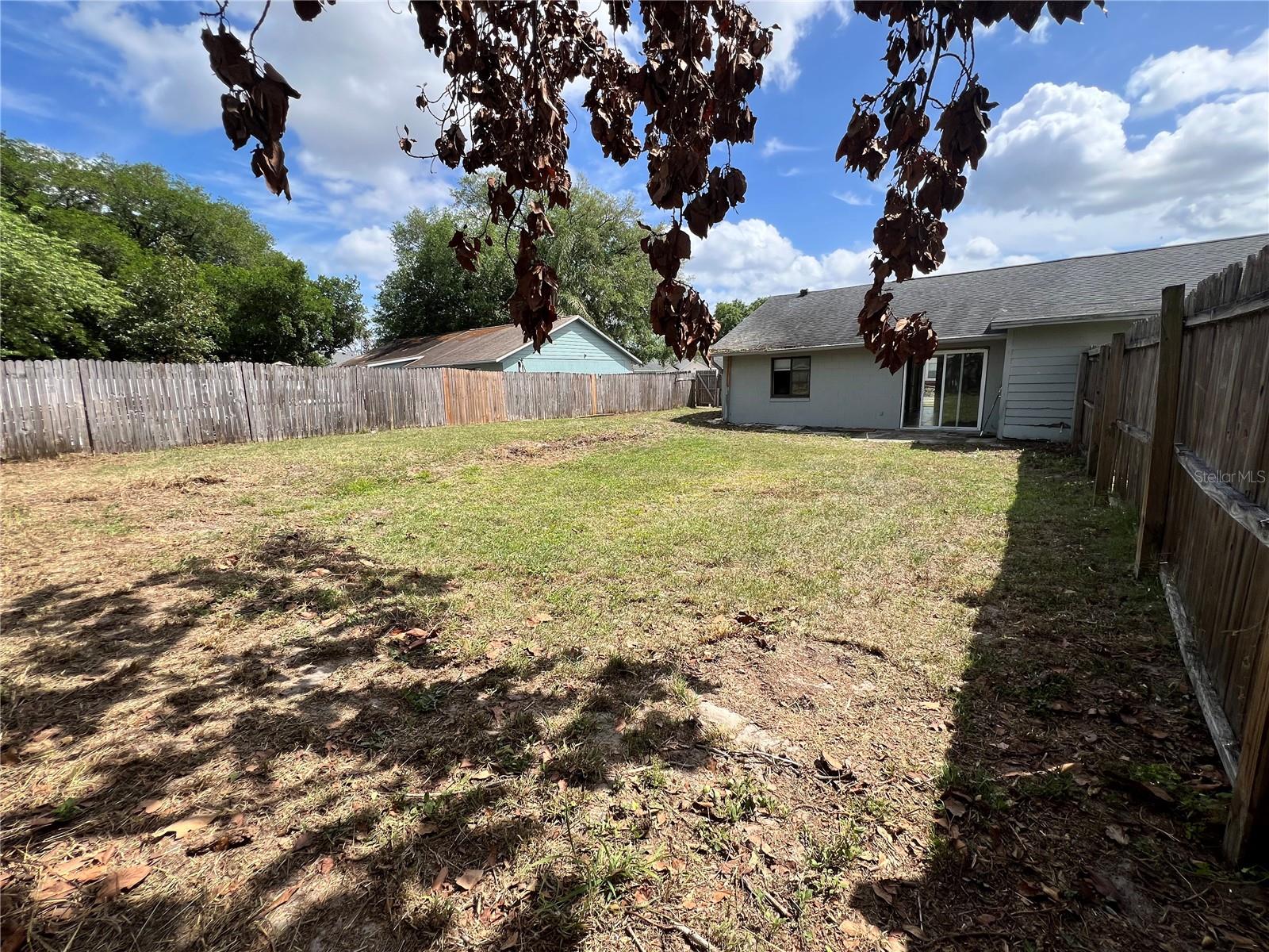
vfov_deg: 89.9
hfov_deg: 106.2
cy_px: 476
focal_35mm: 13
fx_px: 477
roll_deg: +2.5
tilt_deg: -11.1
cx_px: 634
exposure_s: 1/1043
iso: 32
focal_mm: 1.57
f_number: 1.8
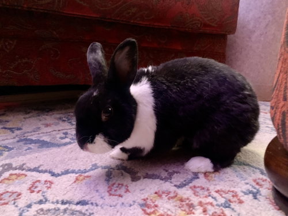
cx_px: 144
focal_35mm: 26
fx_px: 216
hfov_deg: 67.3
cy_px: 108
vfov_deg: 53.1
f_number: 1.8
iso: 800
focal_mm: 4.25
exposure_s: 1/24
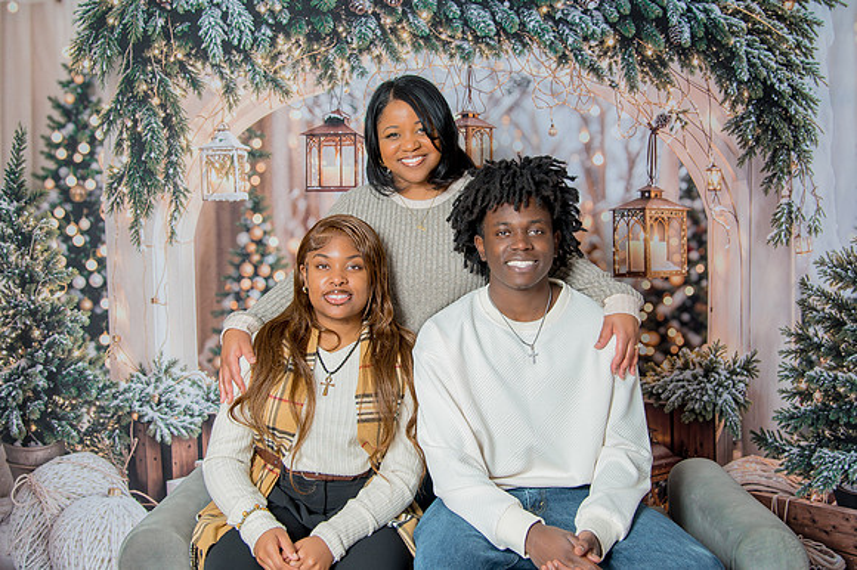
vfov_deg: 35.1
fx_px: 901
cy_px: 260
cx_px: 431
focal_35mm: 38
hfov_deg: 50.9
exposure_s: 1/200
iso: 100
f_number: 4
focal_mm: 34
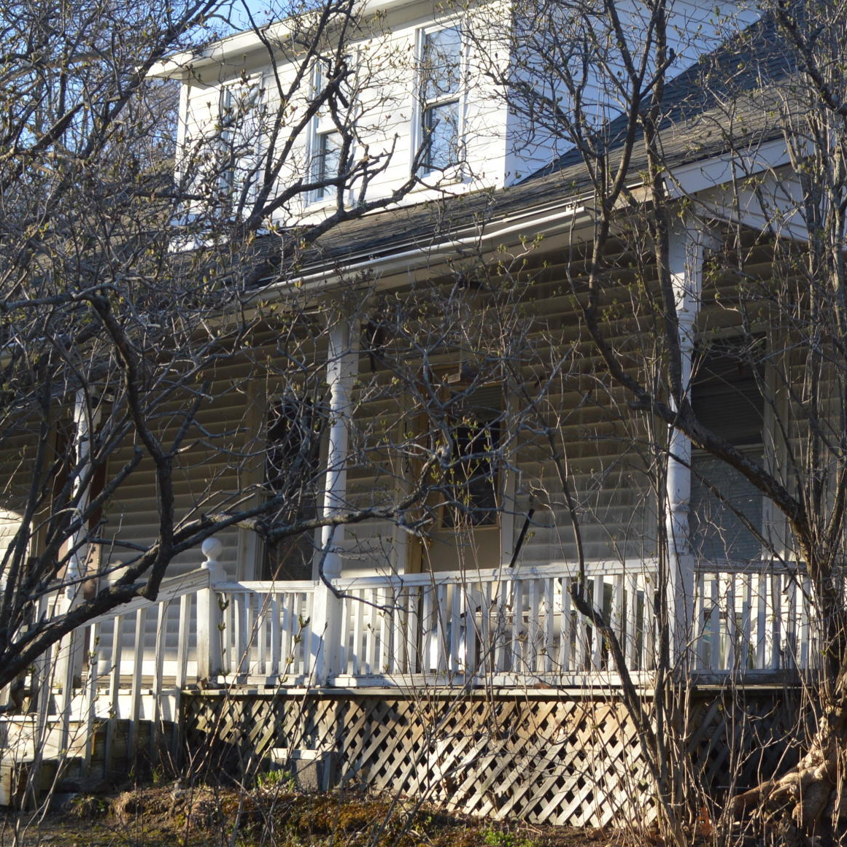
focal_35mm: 79
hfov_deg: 21.6
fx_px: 2187
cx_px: 697
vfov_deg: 21.9
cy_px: 379
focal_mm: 24
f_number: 5.6
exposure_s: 1/125
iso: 110
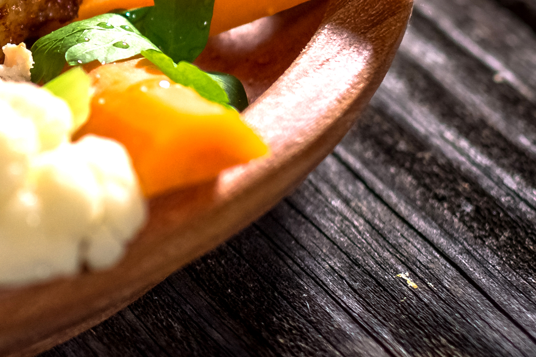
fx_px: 4095
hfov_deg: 7.3
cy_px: -114
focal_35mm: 275
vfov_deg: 5.0
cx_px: -354
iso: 160
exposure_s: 1/200
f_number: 2.2
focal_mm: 50
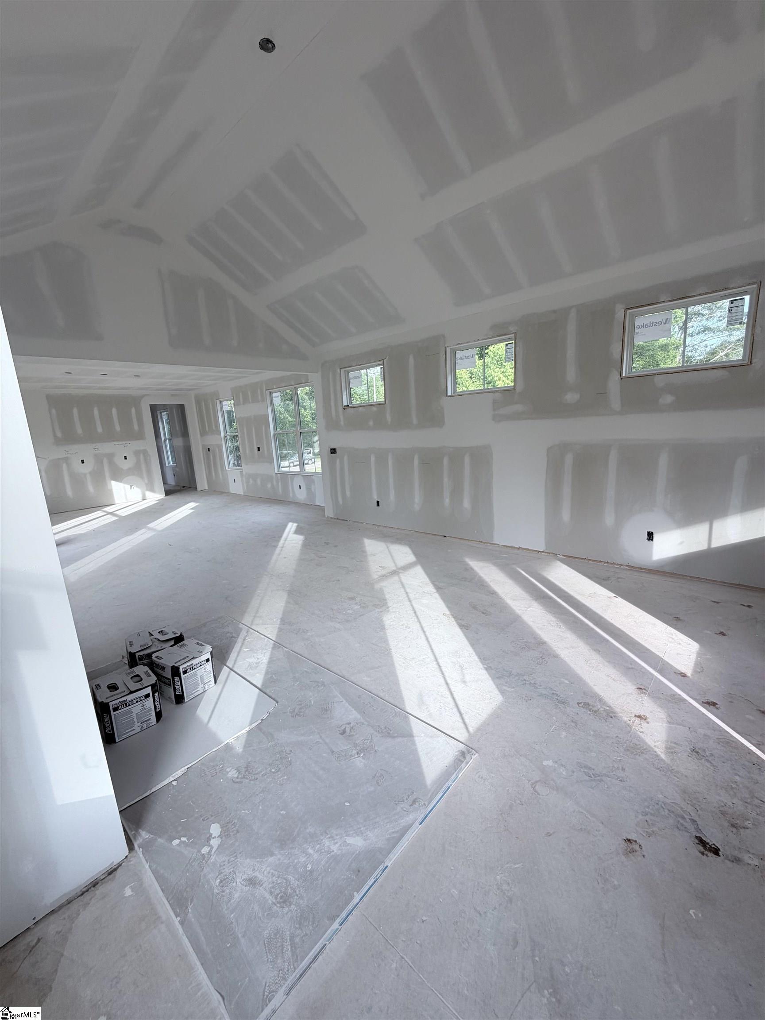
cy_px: 510
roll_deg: +4.2
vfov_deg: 102.1
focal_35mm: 14
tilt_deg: -11.0
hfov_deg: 85.7
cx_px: 382
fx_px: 413
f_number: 2.2
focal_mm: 2.22
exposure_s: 1/121
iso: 50
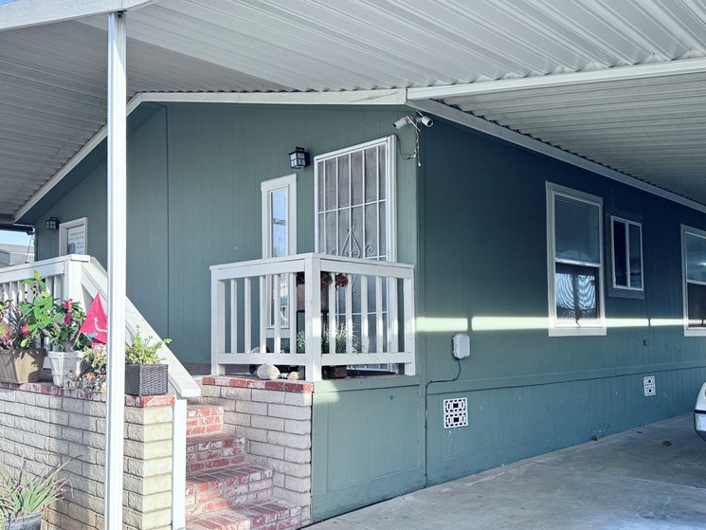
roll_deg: -0.5
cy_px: 295
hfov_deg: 55.3
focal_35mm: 33
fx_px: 673
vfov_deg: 42.9
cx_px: 339
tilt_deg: +4.8
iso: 80
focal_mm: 6.76
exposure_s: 1/1285
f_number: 1.78
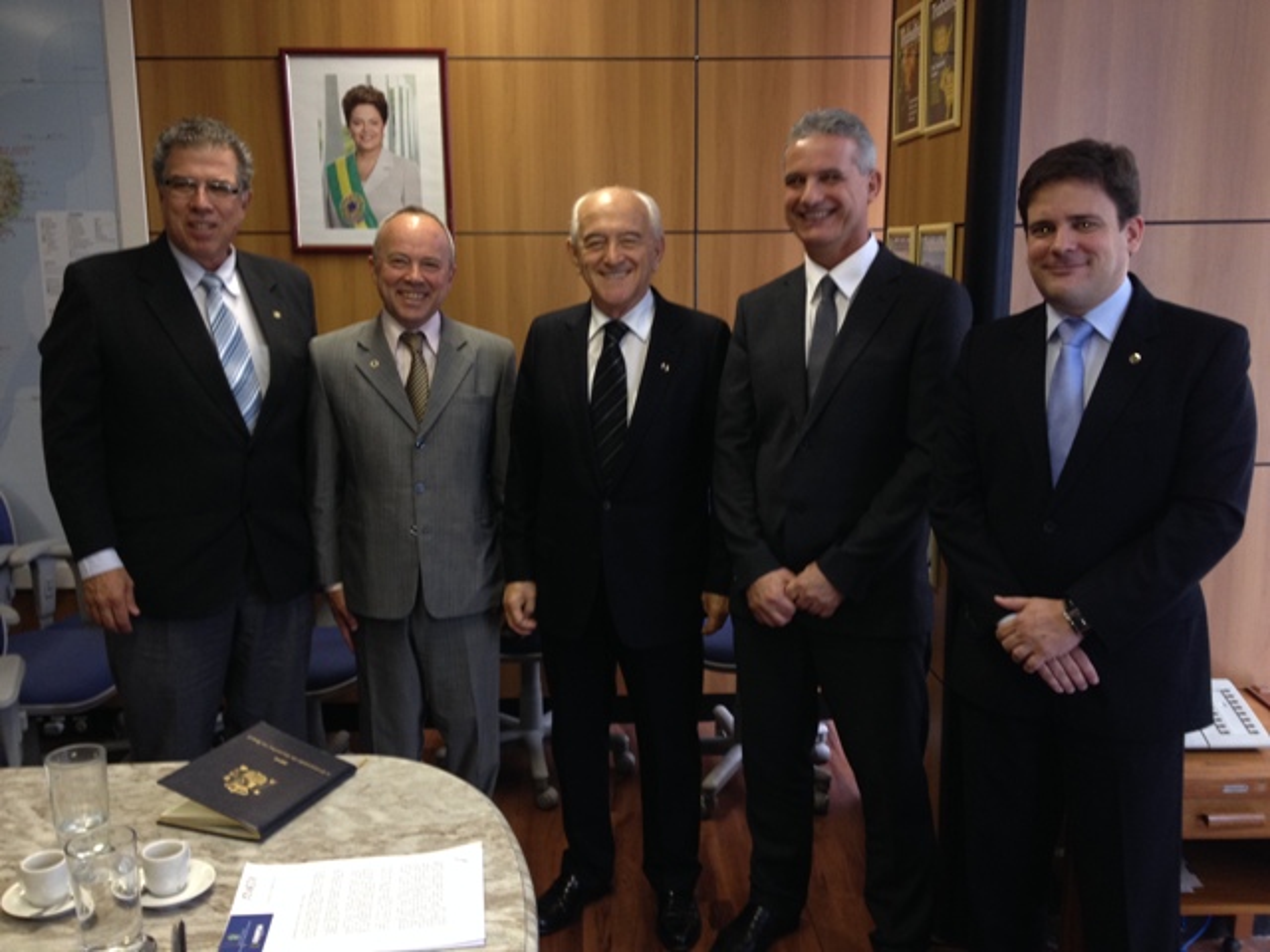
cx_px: 635
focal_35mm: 35
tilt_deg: -11.3
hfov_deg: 52.6
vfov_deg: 40.7
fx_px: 1284
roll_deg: -0.7
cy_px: 476
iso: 100
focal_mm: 4.28
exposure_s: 1/20
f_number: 2.4
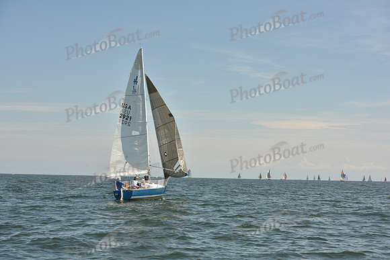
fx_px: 758
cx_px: 195
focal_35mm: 70
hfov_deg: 28.8
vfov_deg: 19.5
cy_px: 130
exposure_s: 1/1600
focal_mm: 70
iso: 320
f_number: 8
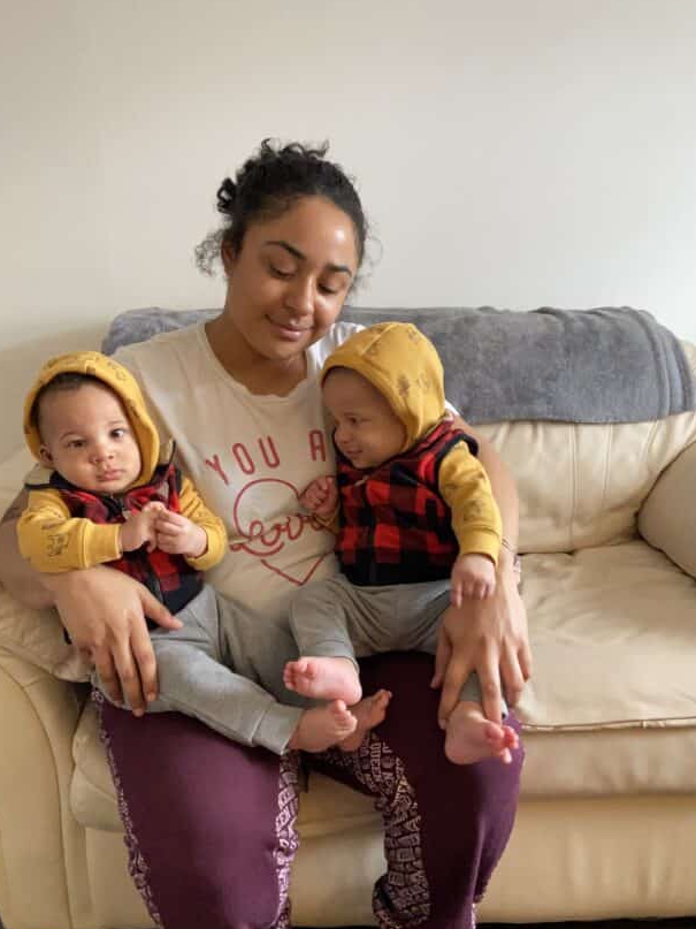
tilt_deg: -15.2
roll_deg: +1.4
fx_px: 885
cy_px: 480
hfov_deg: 42.9
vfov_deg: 55.3
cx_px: 316
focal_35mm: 33
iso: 320
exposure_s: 1/60
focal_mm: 4.25
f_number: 1.8
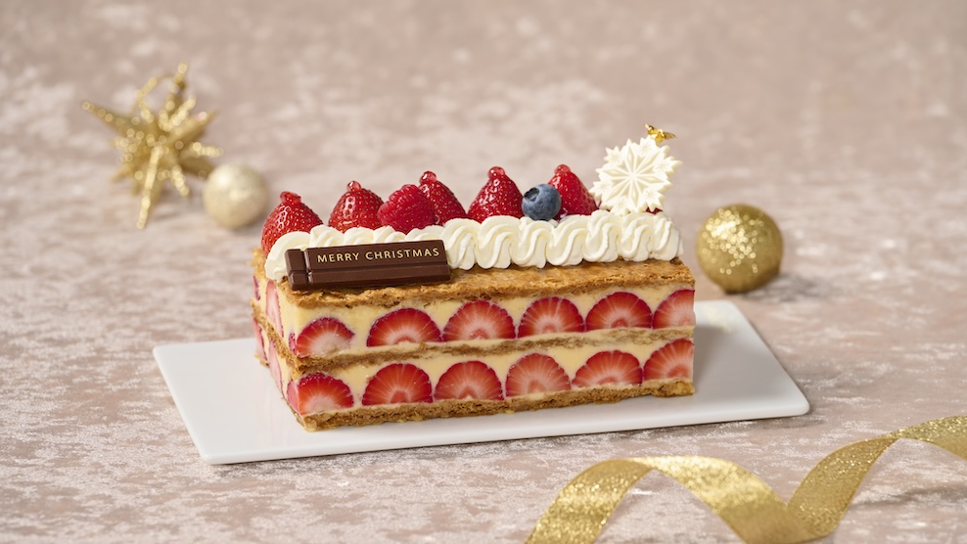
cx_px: 480
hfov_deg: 10.2
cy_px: 287
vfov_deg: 5.7
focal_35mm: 212
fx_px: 5436
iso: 64
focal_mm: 200
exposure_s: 1/100
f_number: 5.6
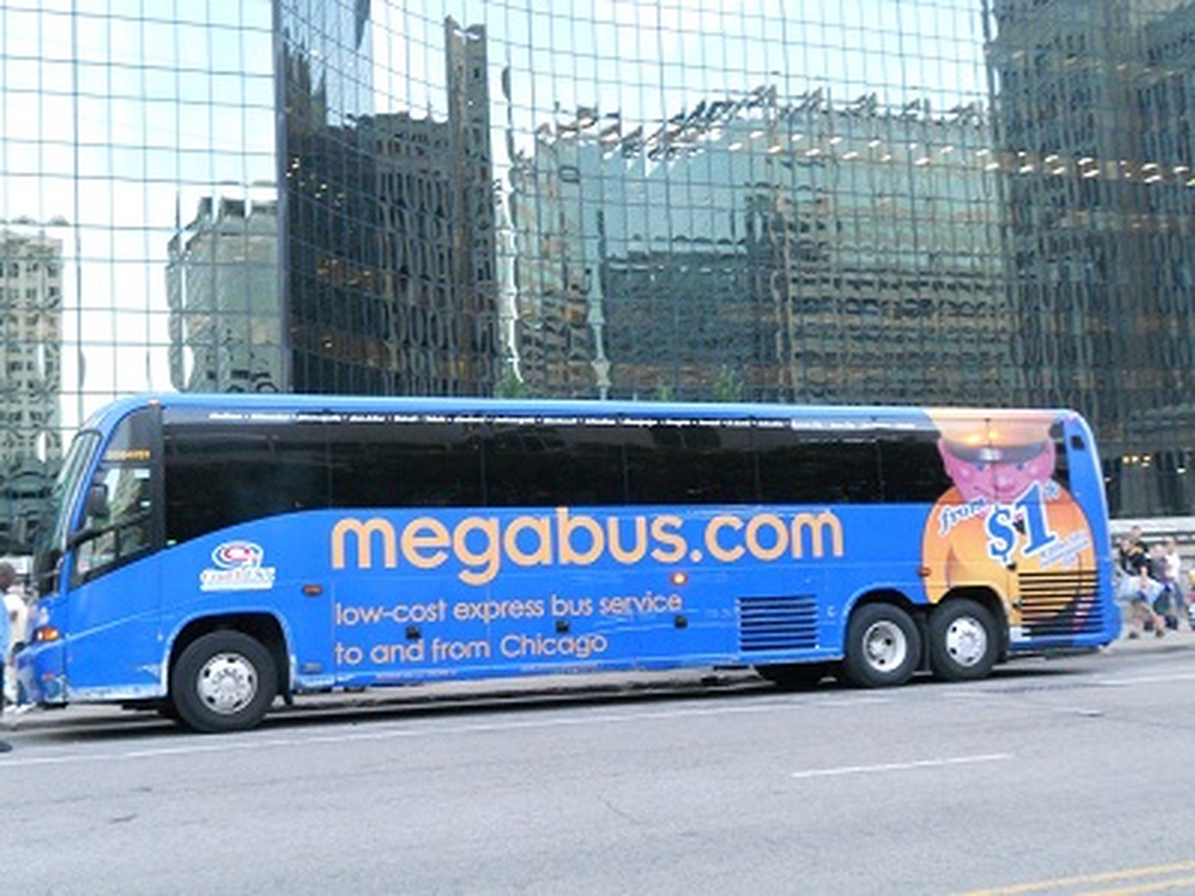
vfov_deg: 31.5
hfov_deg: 41.2
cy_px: 448
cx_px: 598
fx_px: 1588
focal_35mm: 46
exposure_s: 1/30
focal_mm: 8.2
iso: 400
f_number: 4.3
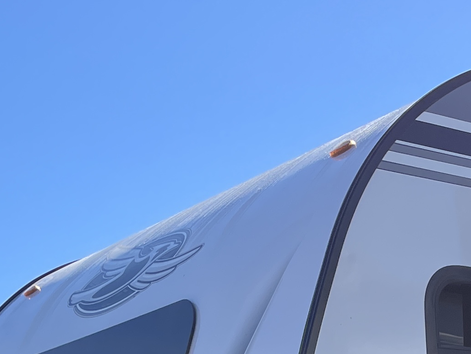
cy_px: 664
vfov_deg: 13.0
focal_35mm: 102
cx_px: 570
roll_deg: +1.5
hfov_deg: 18.2
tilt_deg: -2.9
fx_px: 1388
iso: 32
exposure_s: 1/2398
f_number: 1.6
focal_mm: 4.2
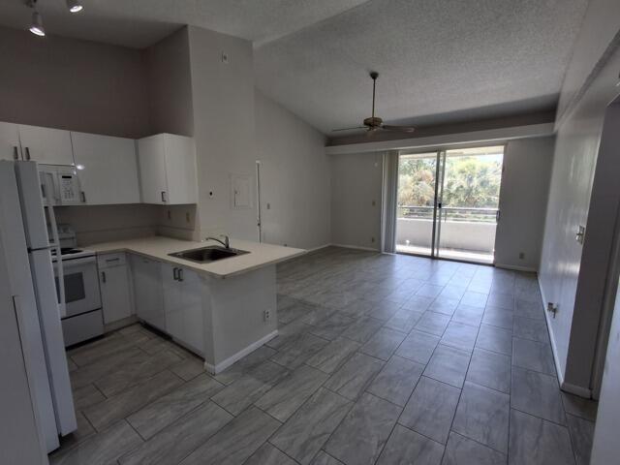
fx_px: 287
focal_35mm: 16
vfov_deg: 78.1
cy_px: 232
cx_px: 310
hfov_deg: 94.5
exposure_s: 1/120
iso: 40
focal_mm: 1.64
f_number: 2.2
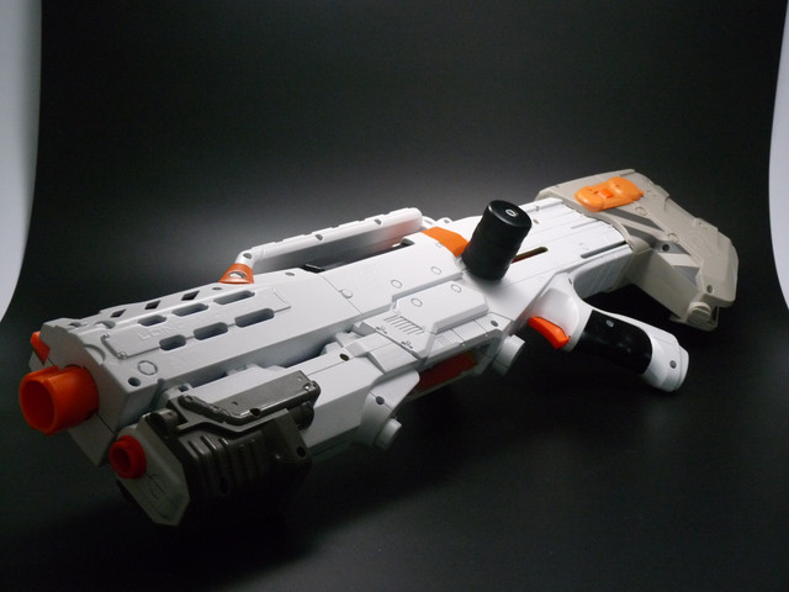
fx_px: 1254
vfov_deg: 26.6
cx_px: 394
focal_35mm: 55
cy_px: 296
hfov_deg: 34.9
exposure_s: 1/125
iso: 400
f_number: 3.2
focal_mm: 9.8
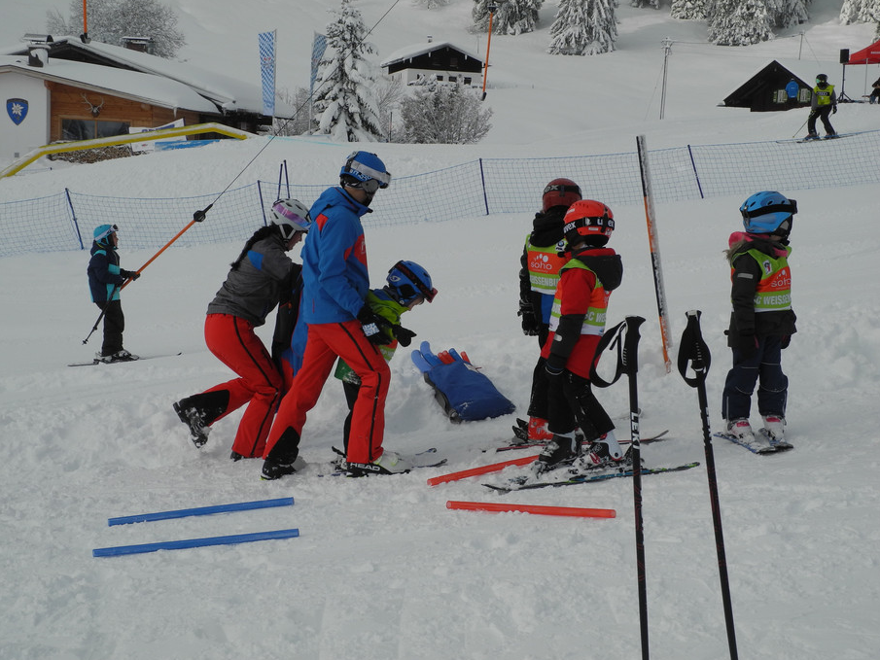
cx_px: 439
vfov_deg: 23.7
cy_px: 330
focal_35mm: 62
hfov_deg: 31.2
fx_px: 1576
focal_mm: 13
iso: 100
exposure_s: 1/1000
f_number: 4.5
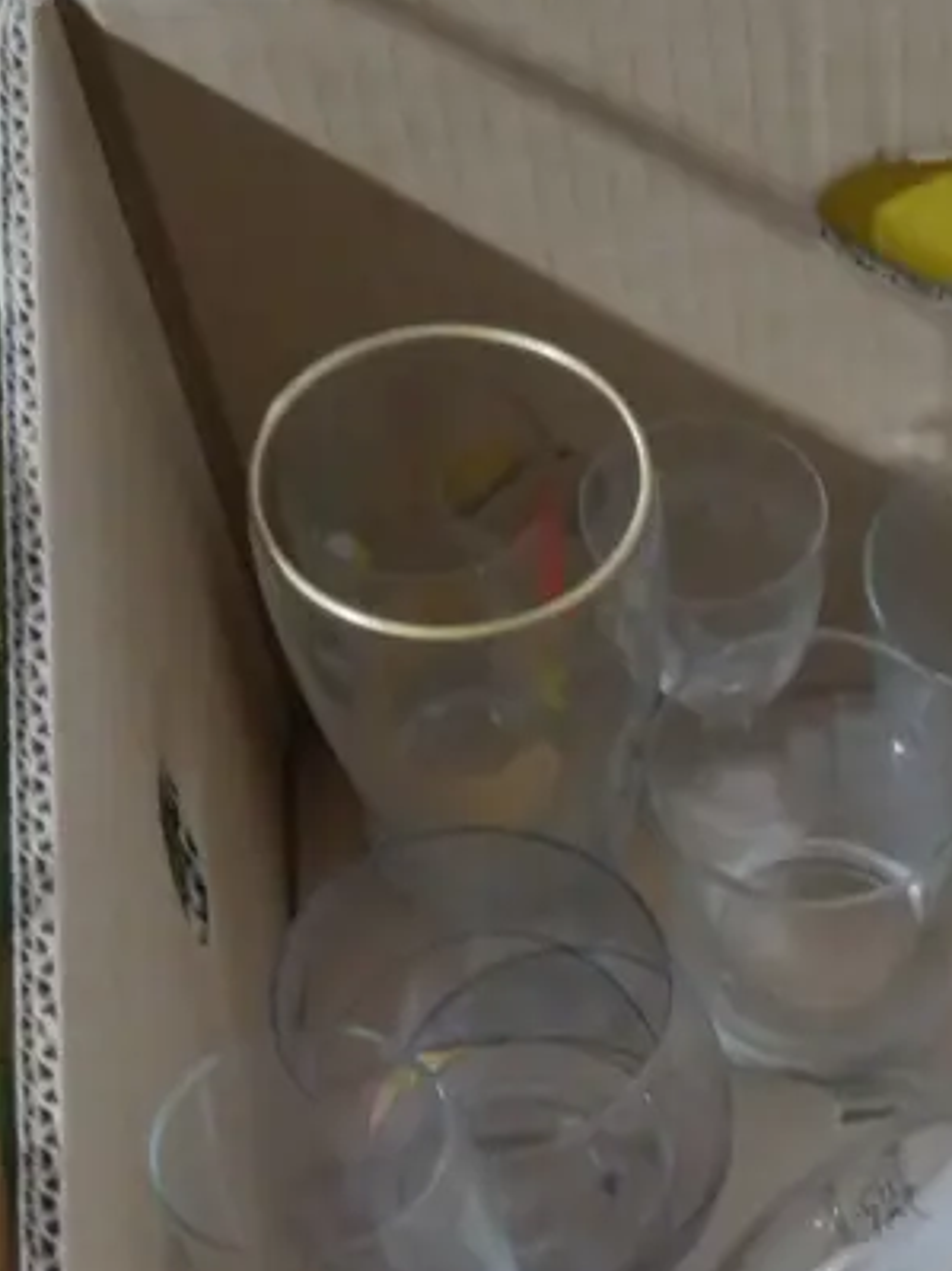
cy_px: 1408
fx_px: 2825
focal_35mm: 77
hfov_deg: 18.0
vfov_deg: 23.7
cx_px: 1213
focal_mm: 15
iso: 2500
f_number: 3.6
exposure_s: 1/60
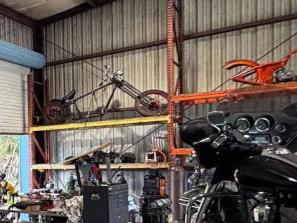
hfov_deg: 30.0
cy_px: 171
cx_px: -110
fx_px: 403
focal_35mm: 47
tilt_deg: -2.4
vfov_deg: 30.3
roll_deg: +3.1
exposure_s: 1/60
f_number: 2.2
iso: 250
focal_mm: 2.22
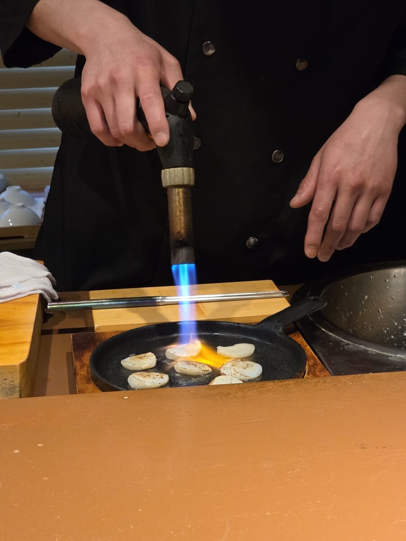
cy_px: 270
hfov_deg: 21.3
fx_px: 1079
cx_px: 203
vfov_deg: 28.2
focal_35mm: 69
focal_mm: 7.9
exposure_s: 1/30
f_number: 2.4
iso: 400
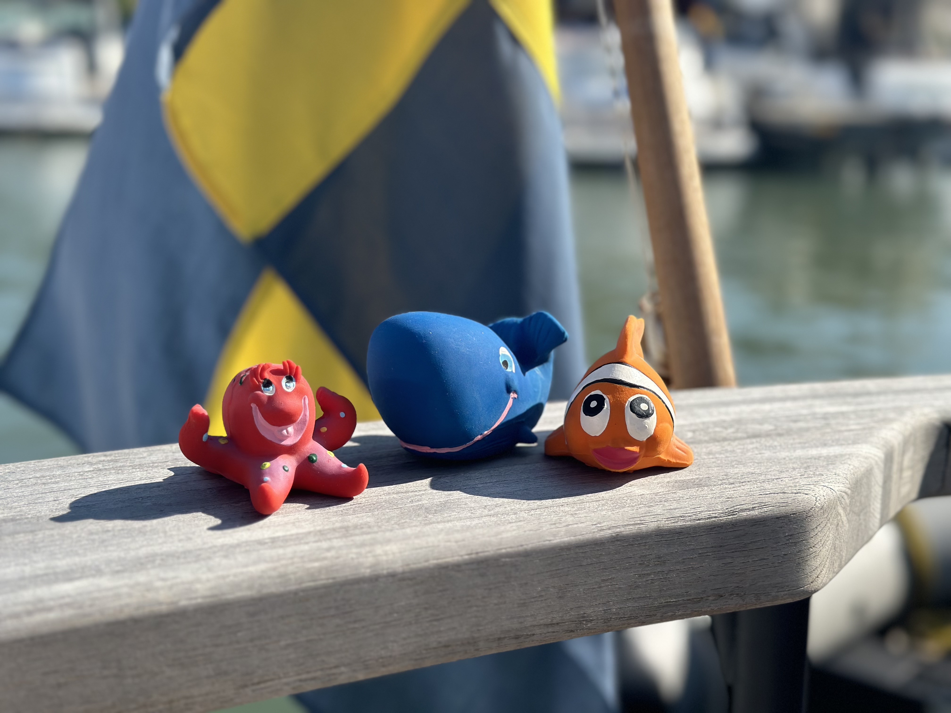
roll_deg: -1.0
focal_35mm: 48
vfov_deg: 30.3
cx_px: 476
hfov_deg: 39.7
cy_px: 356
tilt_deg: -12.7
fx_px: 1319
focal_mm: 6.86
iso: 100
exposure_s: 1/5000
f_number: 1.78
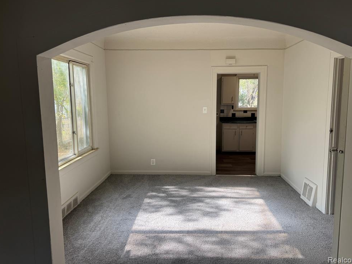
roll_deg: +0.2
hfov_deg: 69.4
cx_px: 181
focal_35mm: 25
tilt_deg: -7.7
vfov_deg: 54.9
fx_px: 254
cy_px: 128
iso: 64
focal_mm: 6.76
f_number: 1.78
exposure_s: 1/275
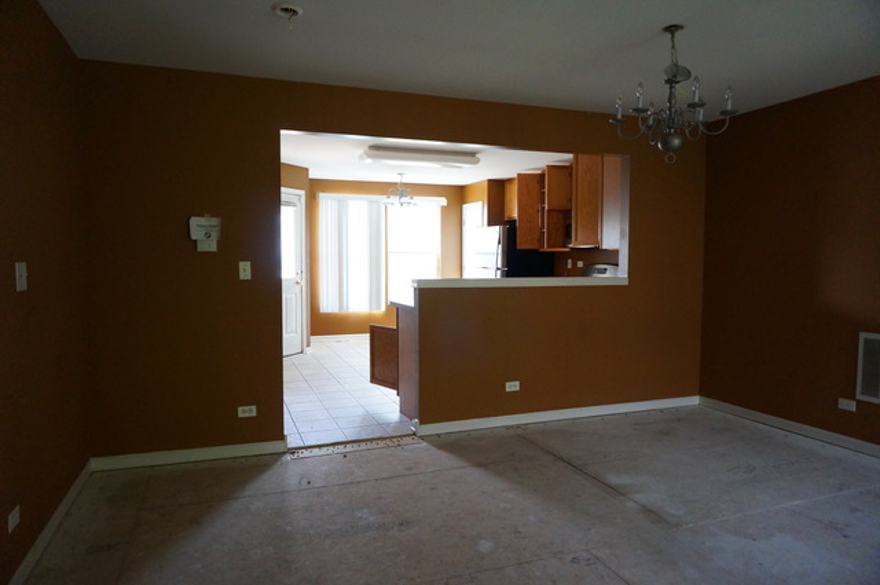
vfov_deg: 53.0
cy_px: 292
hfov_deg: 73.8
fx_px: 586
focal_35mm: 24
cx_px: 440
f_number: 3.5
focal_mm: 16
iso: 2000
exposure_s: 1/160
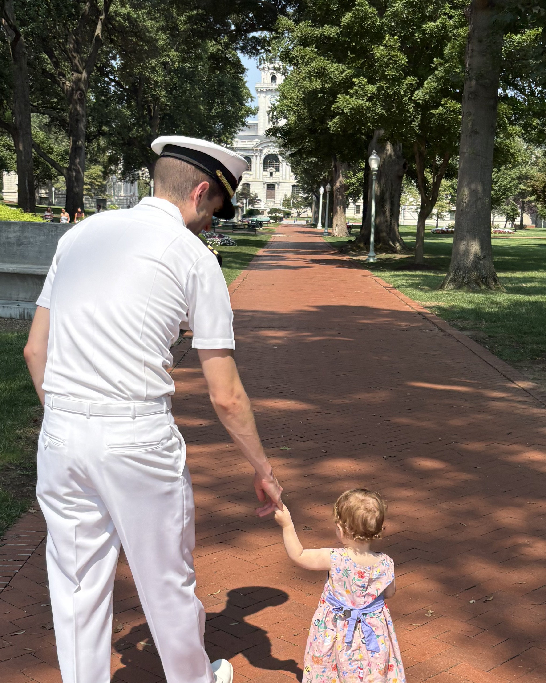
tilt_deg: -8.6
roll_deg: -0.9
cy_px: 439
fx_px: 1010
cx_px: 308
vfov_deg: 37.1
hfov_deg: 30.2
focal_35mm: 50
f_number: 1.6
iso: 64
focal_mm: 5.96
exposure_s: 1/3279
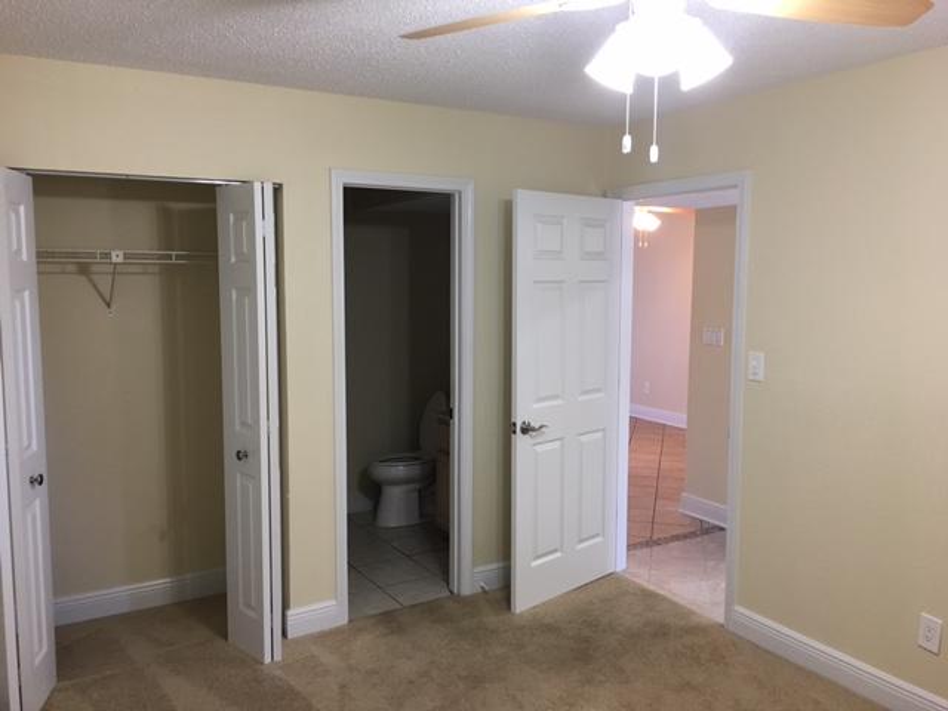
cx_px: 474
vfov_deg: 48.2
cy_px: 356
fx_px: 794
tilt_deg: -4.3
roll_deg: +0.1
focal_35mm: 29
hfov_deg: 61.7
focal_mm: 4.15
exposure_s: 1/30
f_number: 2.2
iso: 100
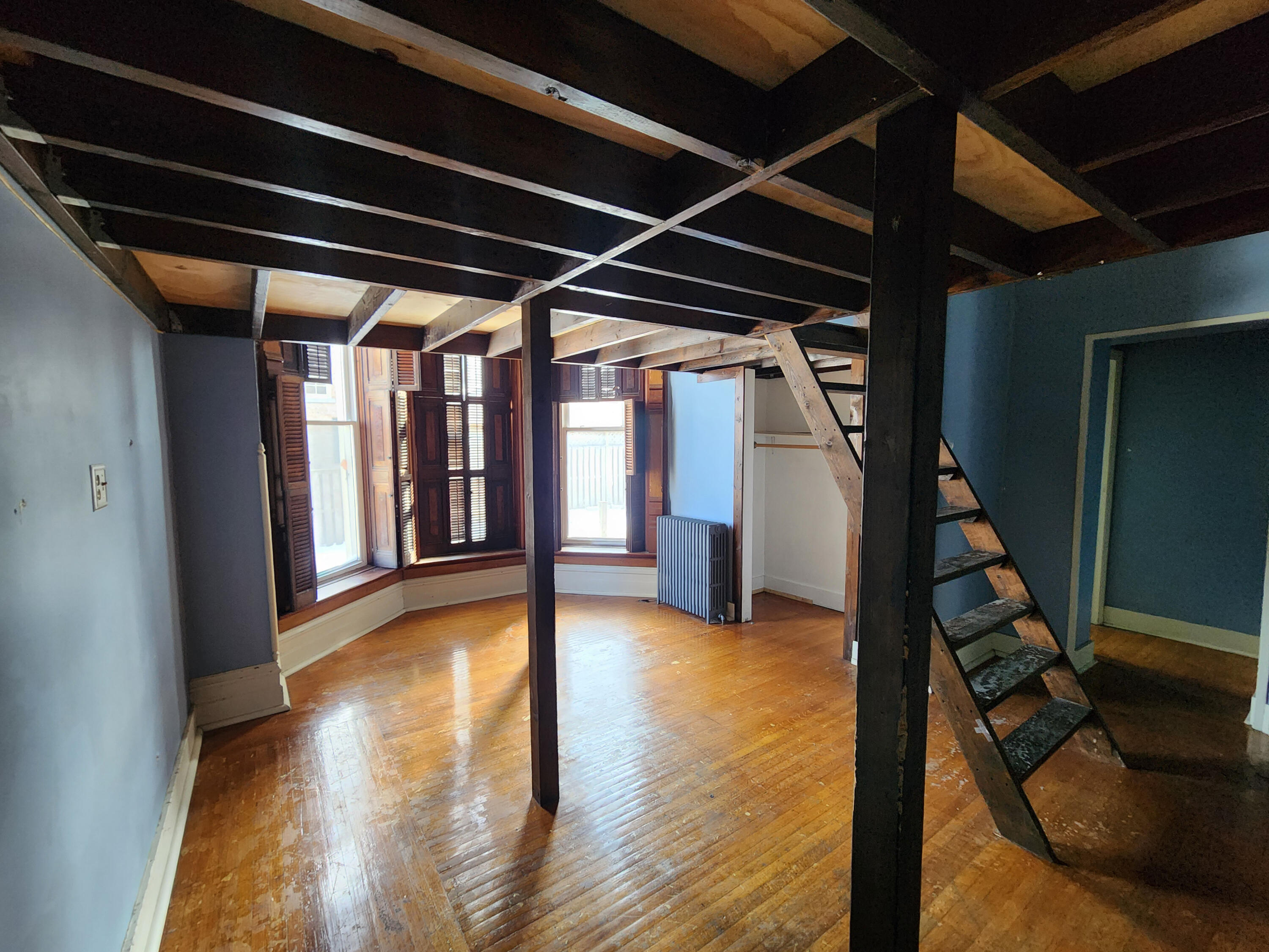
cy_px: 476
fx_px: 477
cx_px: 634
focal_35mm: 13
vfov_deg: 89.9
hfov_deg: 106.2
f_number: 2.2
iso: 400
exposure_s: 1/60
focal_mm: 2.2
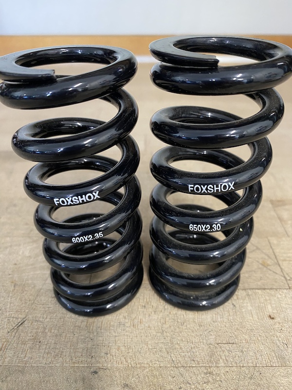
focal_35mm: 25
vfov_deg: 69.4
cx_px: 146
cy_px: 195
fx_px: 281
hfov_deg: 54.9
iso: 400
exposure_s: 1/60
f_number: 1.8
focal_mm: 4.25
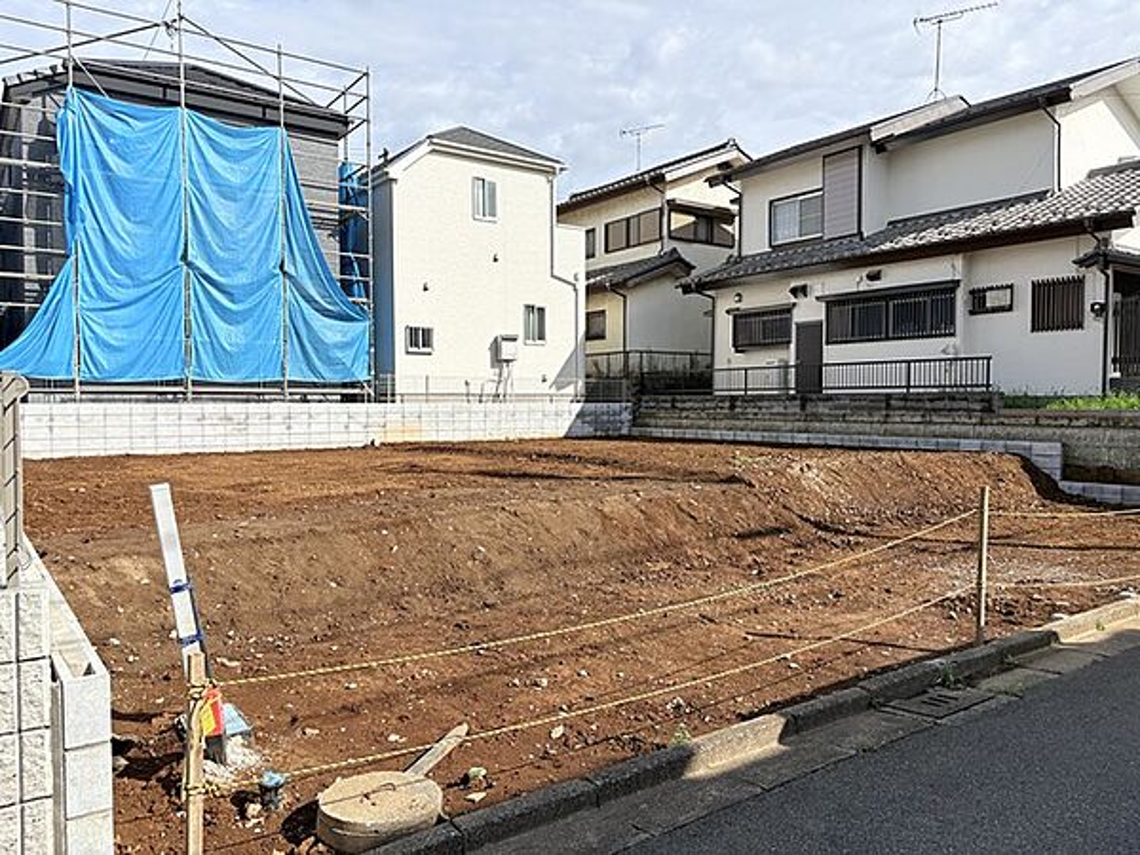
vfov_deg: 53.1
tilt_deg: -0.4
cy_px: 428
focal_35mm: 26
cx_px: 570
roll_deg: +1.1
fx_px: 856
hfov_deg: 67.3
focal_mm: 5.96
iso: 50
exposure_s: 1/4065
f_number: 1.6
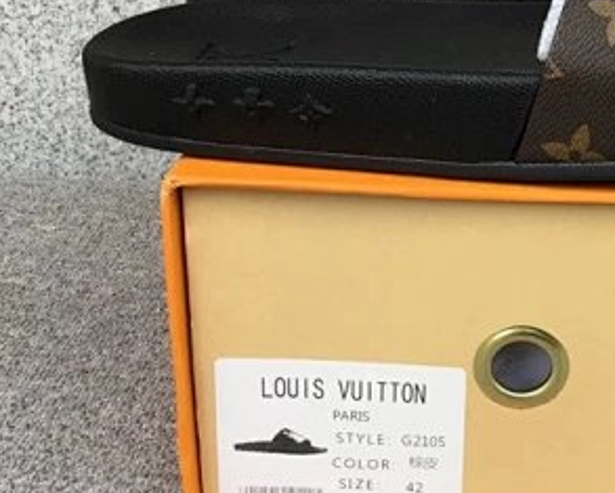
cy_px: 136
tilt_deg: -18.6
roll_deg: -1.9
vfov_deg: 23.0
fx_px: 1203
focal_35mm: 66
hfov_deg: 27.6
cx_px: 563
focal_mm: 3.3
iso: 40
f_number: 2.4
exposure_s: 1/100
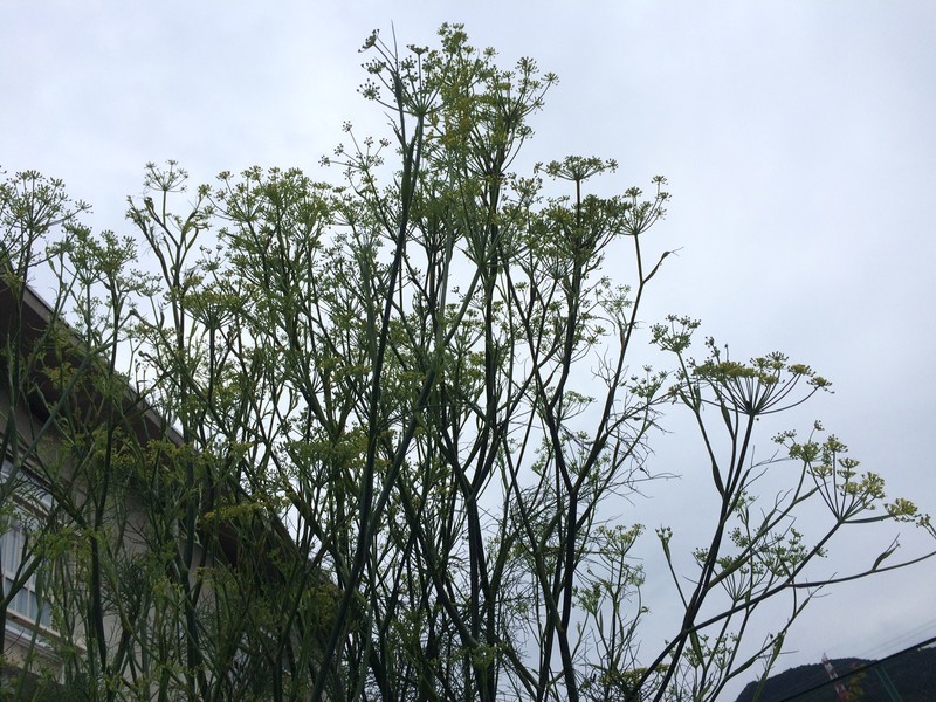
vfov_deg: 48.2
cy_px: 351
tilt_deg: +38.1
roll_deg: +17.1
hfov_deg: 61.7
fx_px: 784
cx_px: 468
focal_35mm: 29
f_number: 2.2
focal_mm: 4.15
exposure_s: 1/954
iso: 32
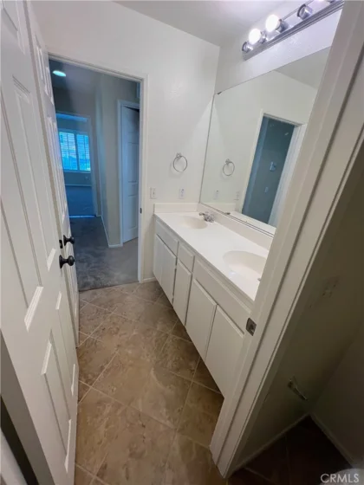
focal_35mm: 13
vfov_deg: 106.2
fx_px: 182
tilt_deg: -23.2
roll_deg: -7.9
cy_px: 242
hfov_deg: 89.9
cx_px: 182
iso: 64
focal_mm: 1.57
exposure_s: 1/120
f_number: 1.8
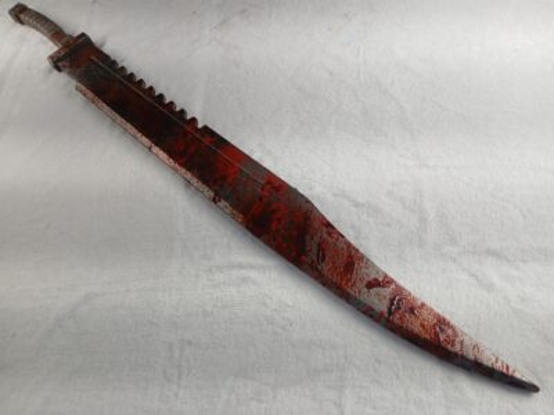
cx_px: 277
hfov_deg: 67.3
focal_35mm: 26
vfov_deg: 53.1
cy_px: 208
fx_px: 416
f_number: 1.8
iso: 32
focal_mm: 3.98
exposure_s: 1/100
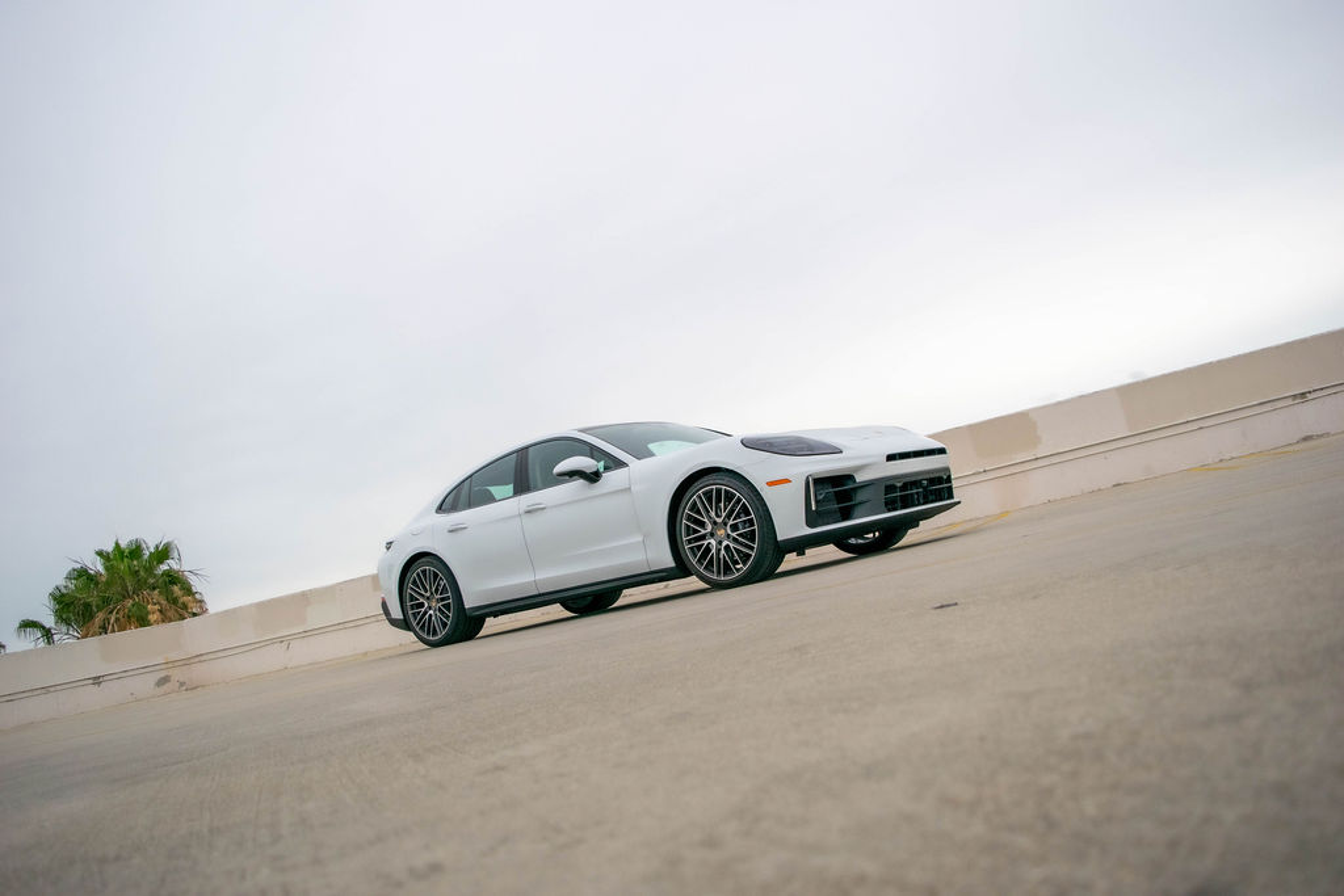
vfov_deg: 47.9
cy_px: 448
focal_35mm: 27
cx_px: 672
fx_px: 1008
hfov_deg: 67.4
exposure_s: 1/1250
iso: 400
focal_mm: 18
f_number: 4.5
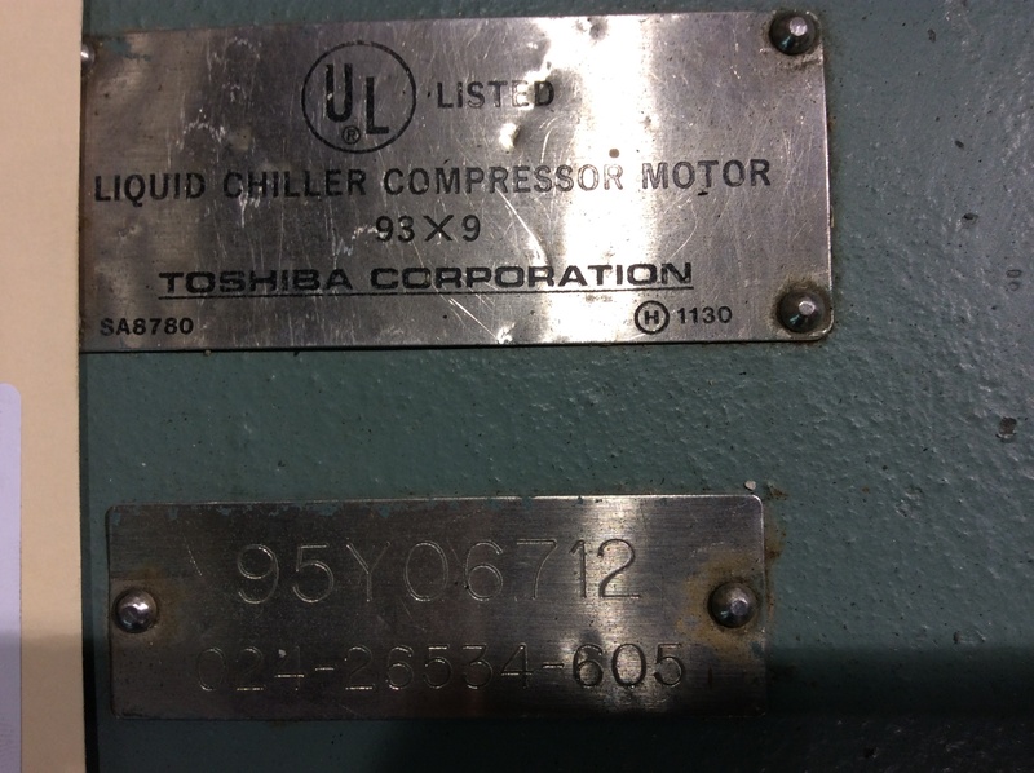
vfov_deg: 42.9
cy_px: 386
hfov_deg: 55.4
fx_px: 985
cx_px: 517
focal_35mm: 33
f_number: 2.4
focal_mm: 3.3
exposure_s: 1/24
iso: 32
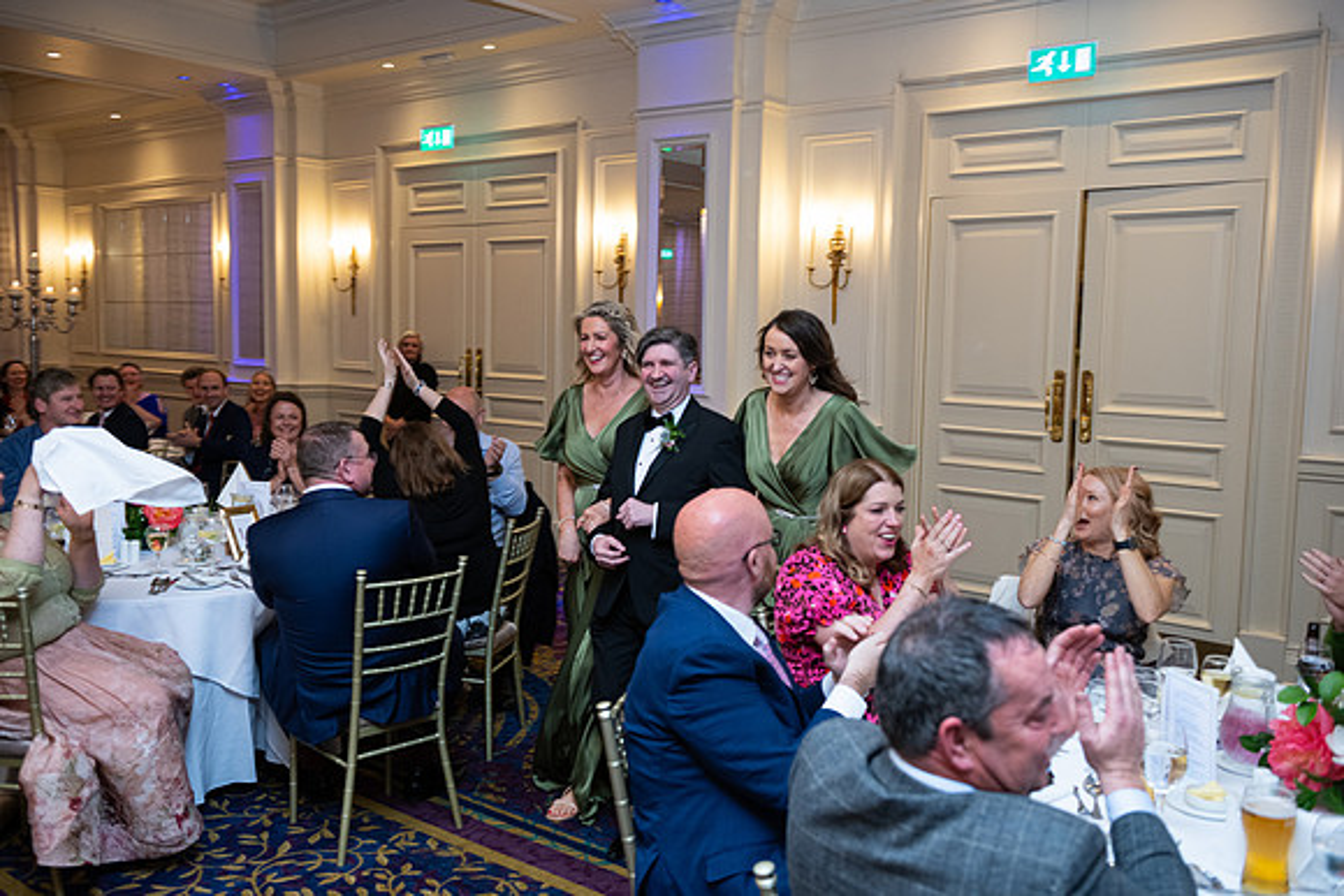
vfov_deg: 41.1
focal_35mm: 32
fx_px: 1195
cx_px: 672
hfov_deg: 58.7
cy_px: 448
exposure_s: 1/160
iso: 800
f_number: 3.5
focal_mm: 32
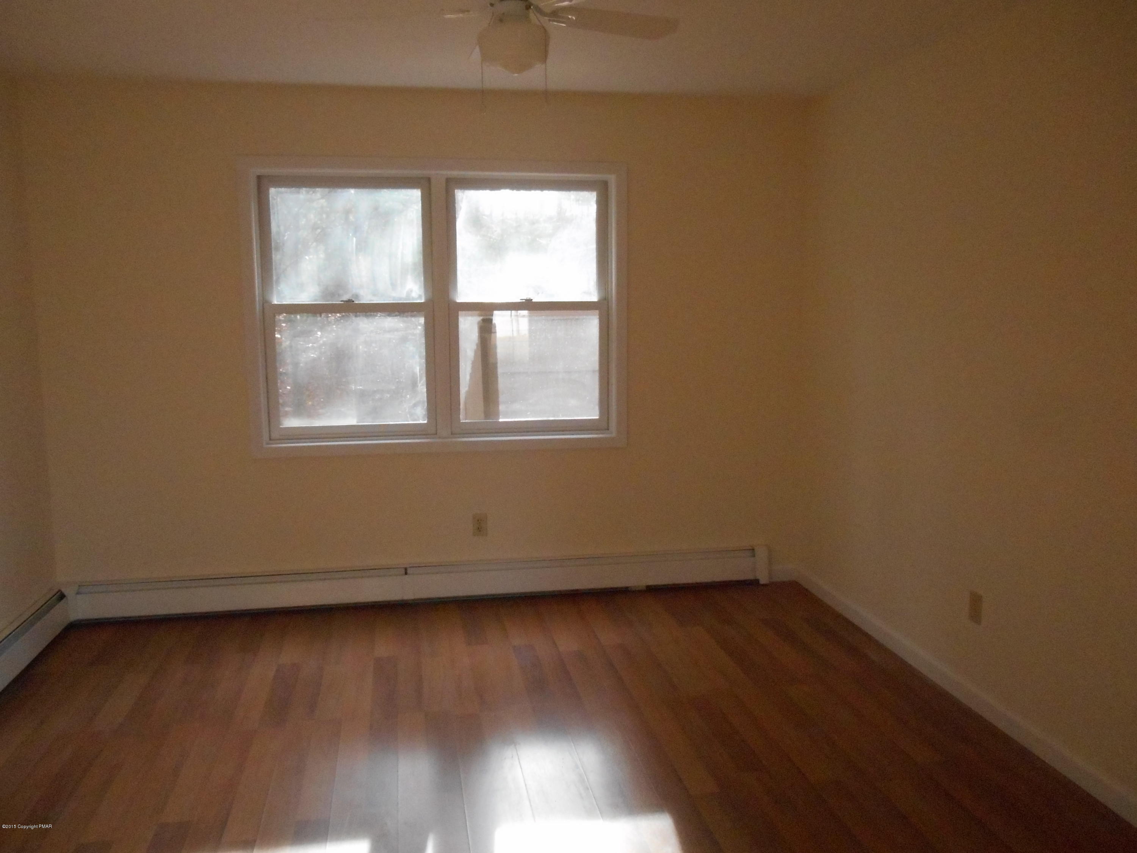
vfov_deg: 48.2
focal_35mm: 29
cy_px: 426
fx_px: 953
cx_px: 568
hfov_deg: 61.7
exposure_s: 1/250
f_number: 4
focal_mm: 5.2
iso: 800
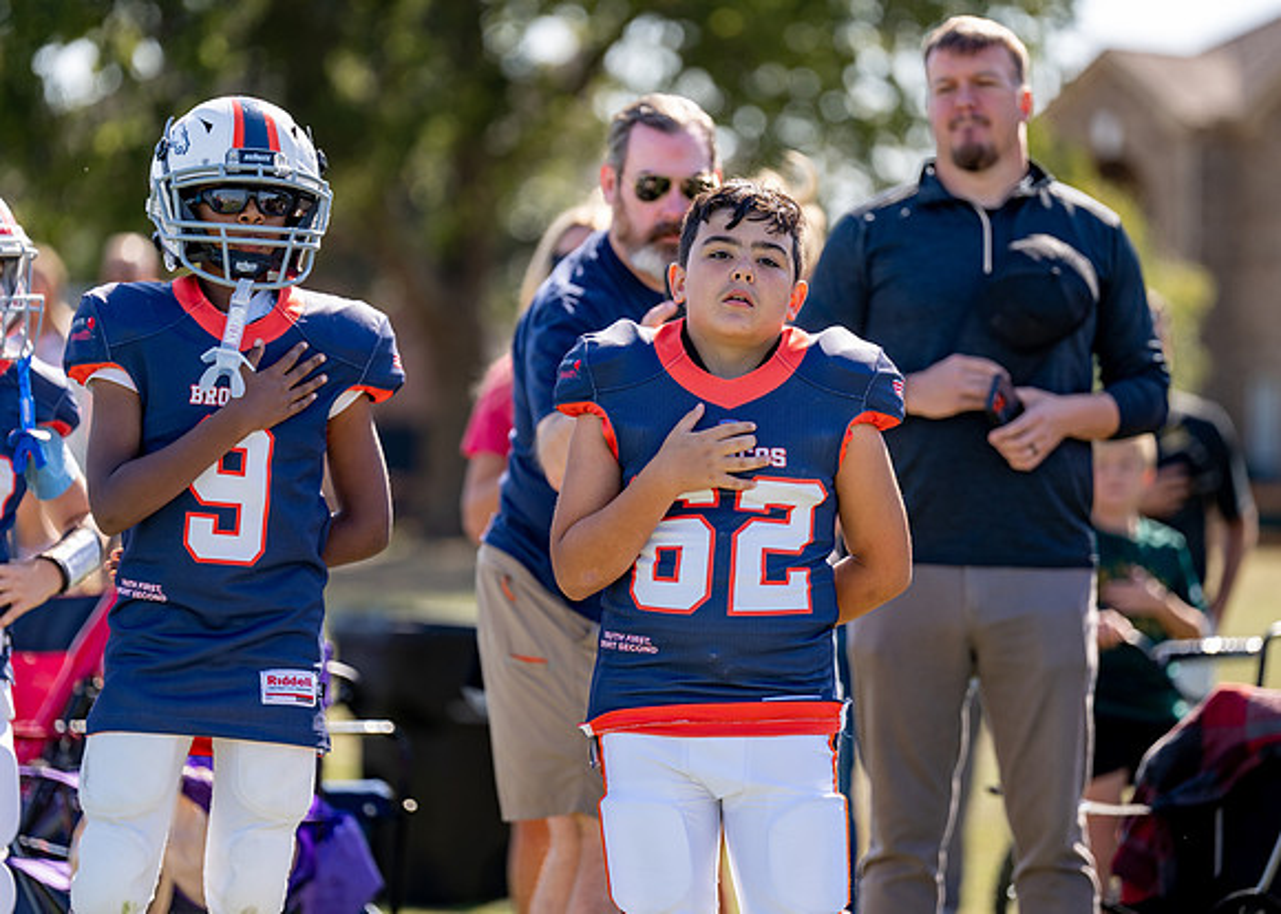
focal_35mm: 200
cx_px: 624
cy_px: 408
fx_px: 7265
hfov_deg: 10.1
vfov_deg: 7.2
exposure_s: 1/800
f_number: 2.8
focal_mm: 165
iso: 100
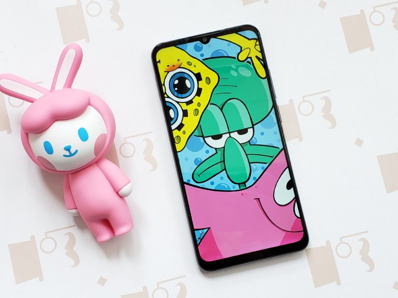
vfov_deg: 53.1
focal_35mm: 26
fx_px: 299
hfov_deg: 67.3
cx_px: 199
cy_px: 149
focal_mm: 4.3
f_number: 2.4
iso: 50
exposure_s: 1/54
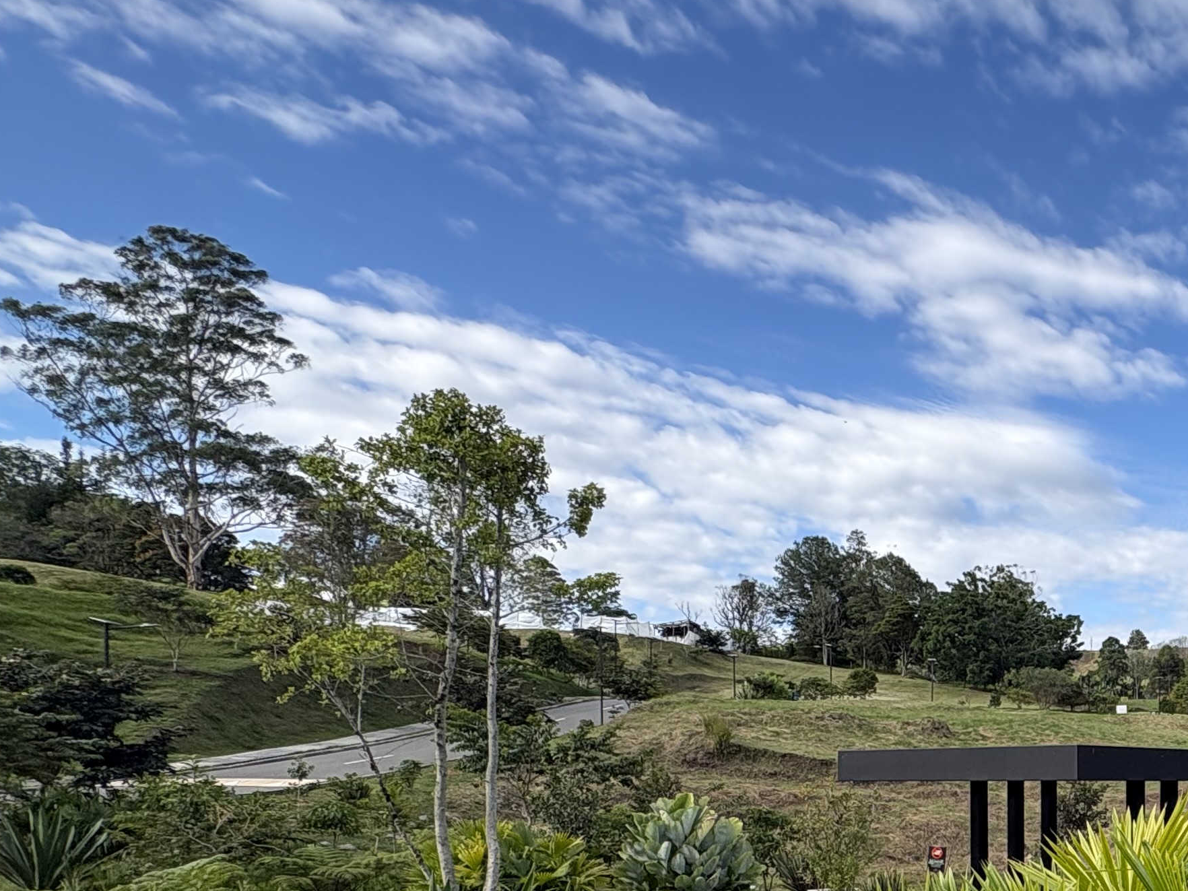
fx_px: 1098
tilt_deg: -0.4
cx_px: 1343
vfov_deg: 40.9
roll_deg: -0.2
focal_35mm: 32
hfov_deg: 42.7
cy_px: 794
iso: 40
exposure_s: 1/812
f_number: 2.2
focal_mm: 2.22
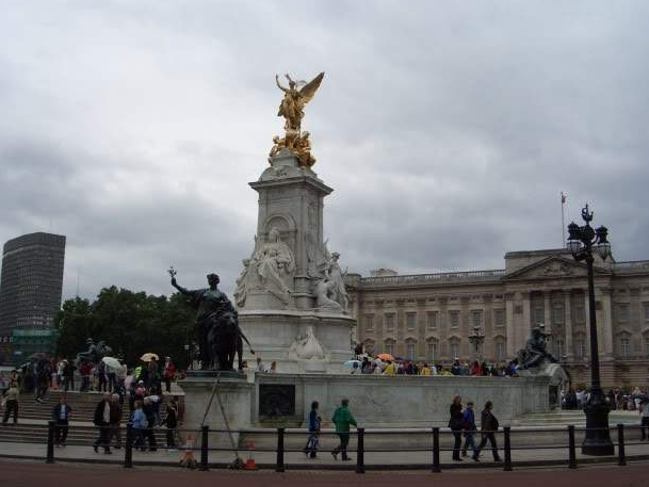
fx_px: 769
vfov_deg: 35.1
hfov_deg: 45.8
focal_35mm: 41
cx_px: 340
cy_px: 242
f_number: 4.8
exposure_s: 1/500
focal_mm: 8
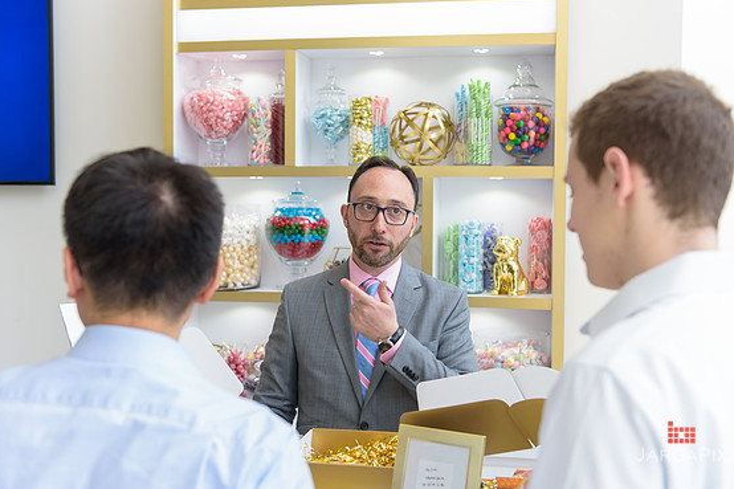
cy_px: 234
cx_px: 378
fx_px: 897
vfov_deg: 30.5
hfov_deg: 44.5
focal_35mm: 44
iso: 500
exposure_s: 1/250
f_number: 3.2
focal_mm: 42
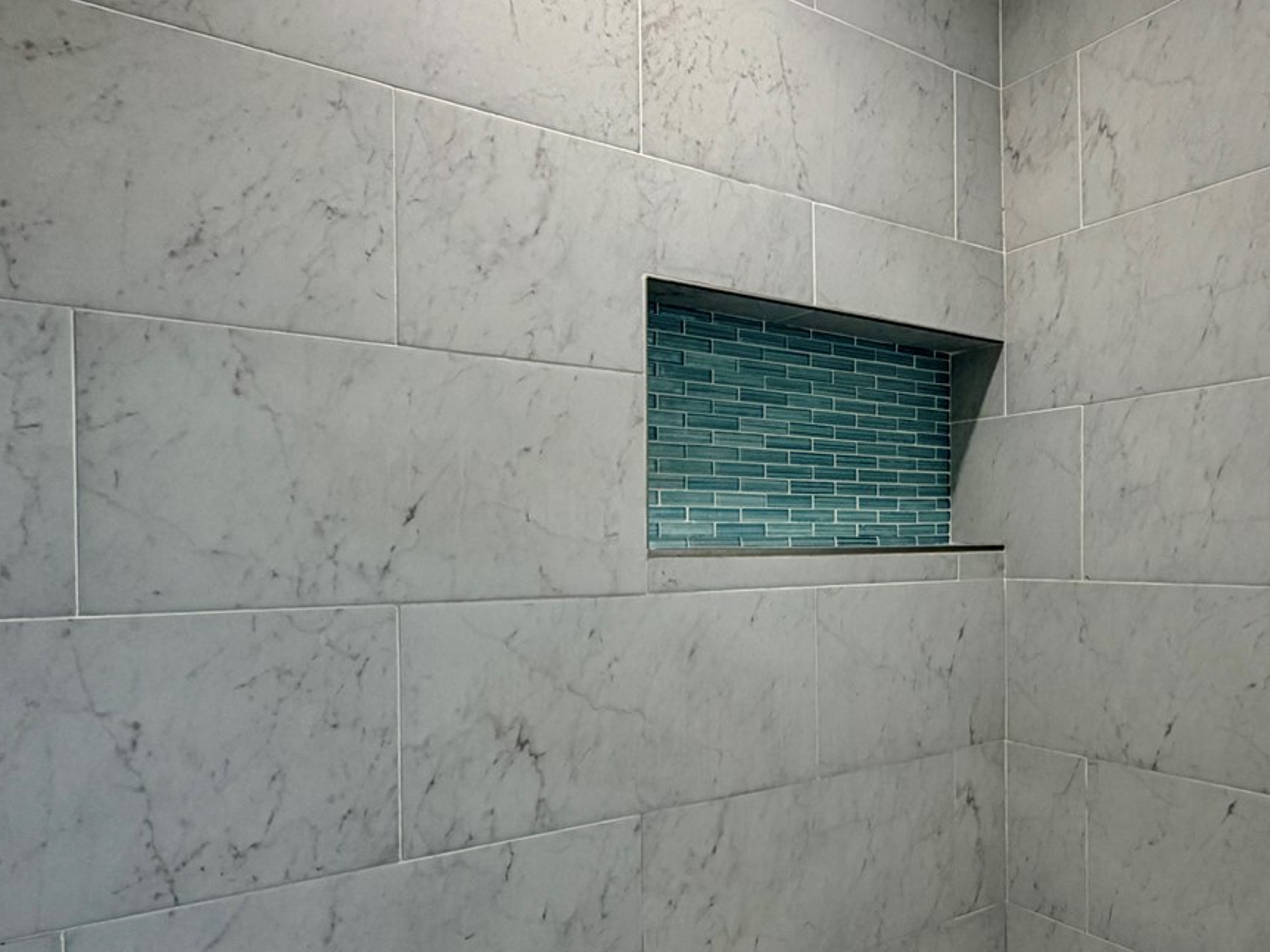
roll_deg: +0.4
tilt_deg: -0.9
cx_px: 856
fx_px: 954
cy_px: 547
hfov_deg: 65.4
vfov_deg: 52.8
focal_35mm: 26
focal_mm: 2.22
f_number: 2.2
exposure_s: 1/120
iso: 200
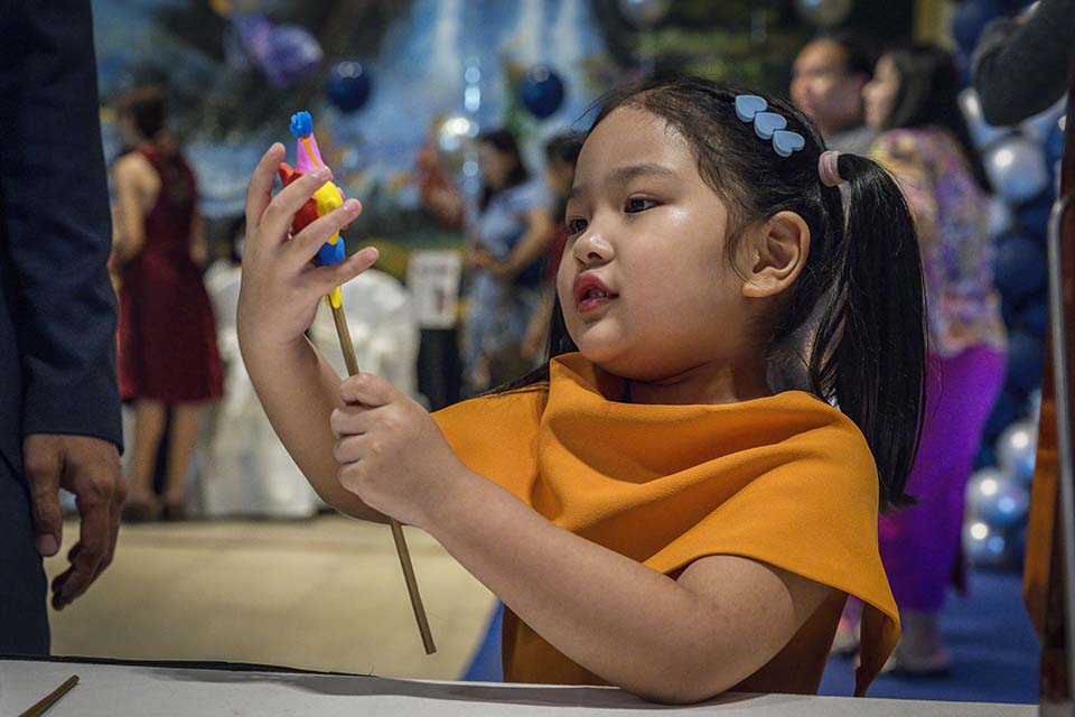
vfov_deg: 19.5
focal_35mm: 70
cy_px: 358
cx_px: 538
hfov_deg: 28.8
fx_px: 2090
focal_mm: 70
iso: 5600
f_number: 6.3
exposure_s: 1/200
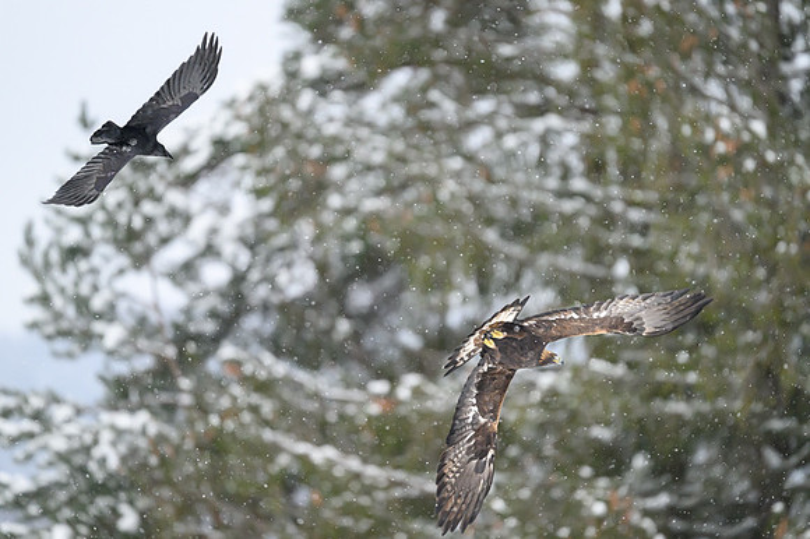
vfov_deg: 2.5
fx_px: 12592
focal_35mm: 560
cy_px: 270
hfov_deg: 3.7
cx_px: 405
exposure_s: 1/2000
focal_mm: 560
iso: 1600
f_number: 4
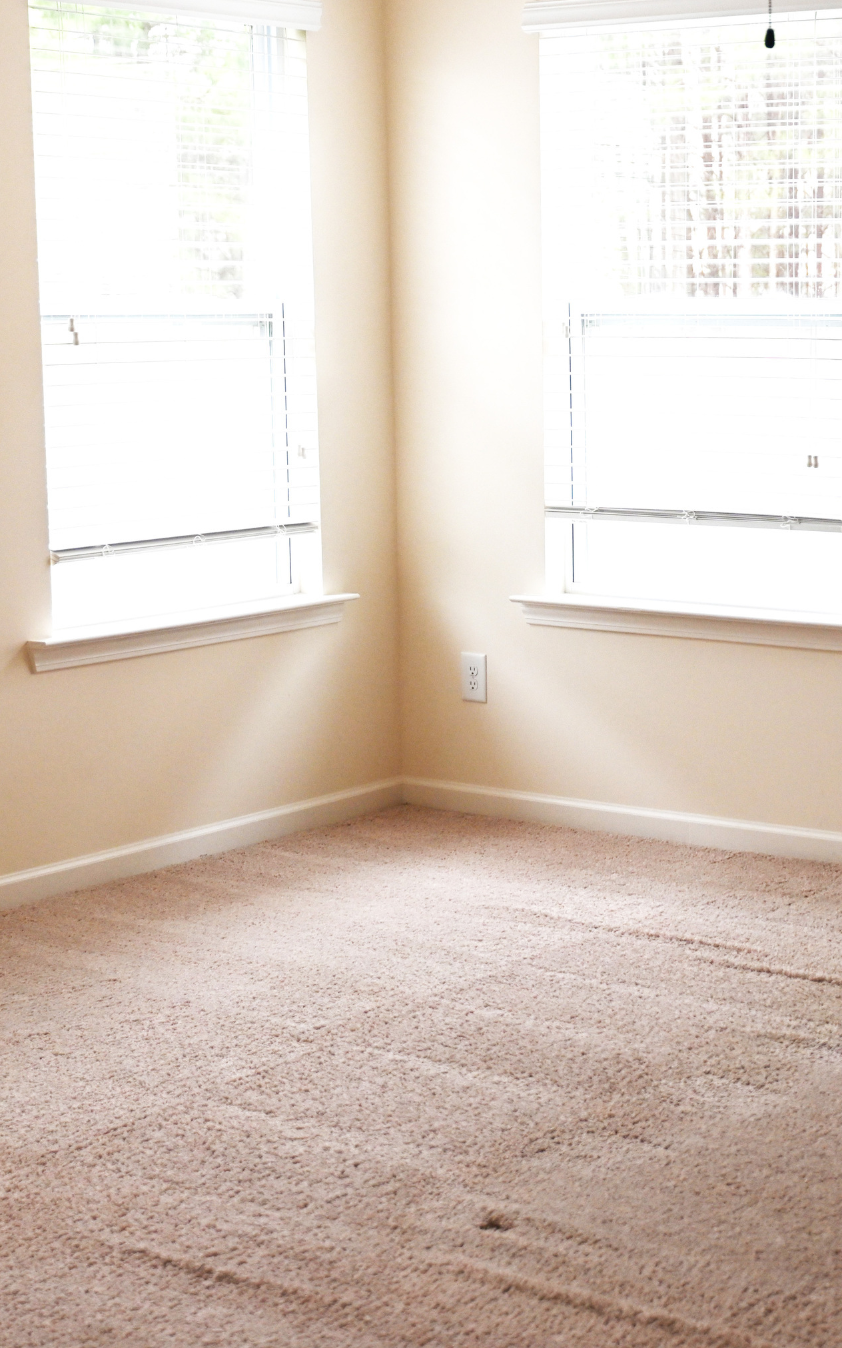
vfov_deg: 31.5
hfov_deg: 19.6
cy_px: 667
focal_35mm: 65
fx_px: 2387
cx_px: 787
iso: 400
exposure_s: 1/250
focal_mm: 28
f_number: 2.8
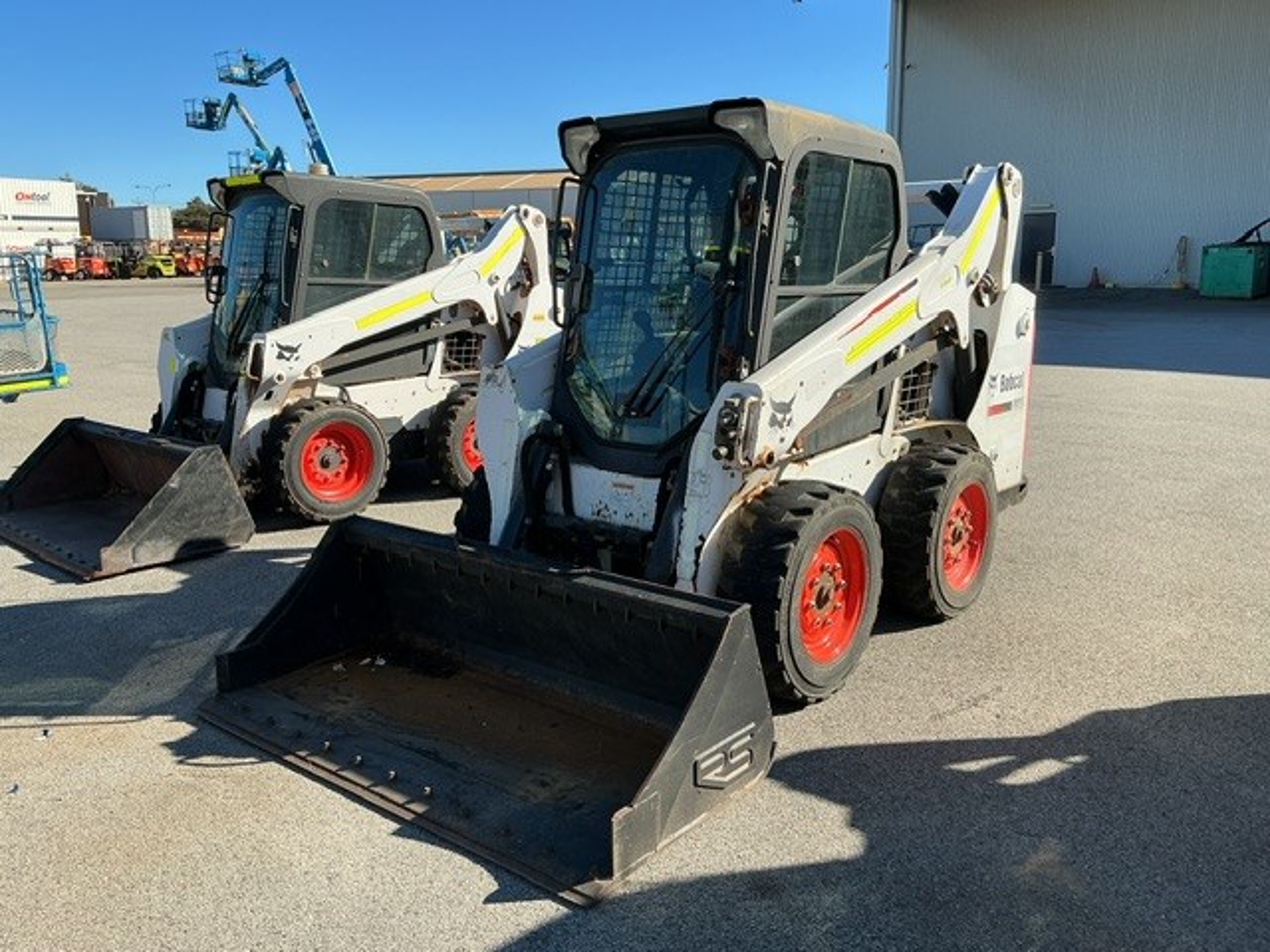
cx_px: 635
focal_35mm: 29
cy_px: 476
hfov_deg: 61.7
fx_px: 1064
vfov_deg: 48.2
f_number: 1.8
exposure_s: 1/1168
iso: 25
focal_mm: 3
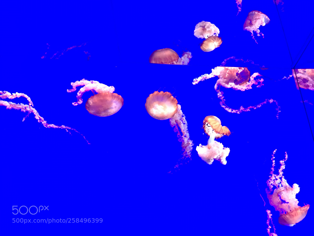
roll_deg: -3.2
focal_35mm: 29
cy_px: 118
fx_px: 263
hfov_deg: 61.7
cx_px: 157
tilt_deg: +30.8
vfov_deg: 48.2
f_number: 2.2
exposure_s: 1/20
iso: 200
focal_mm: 4.15
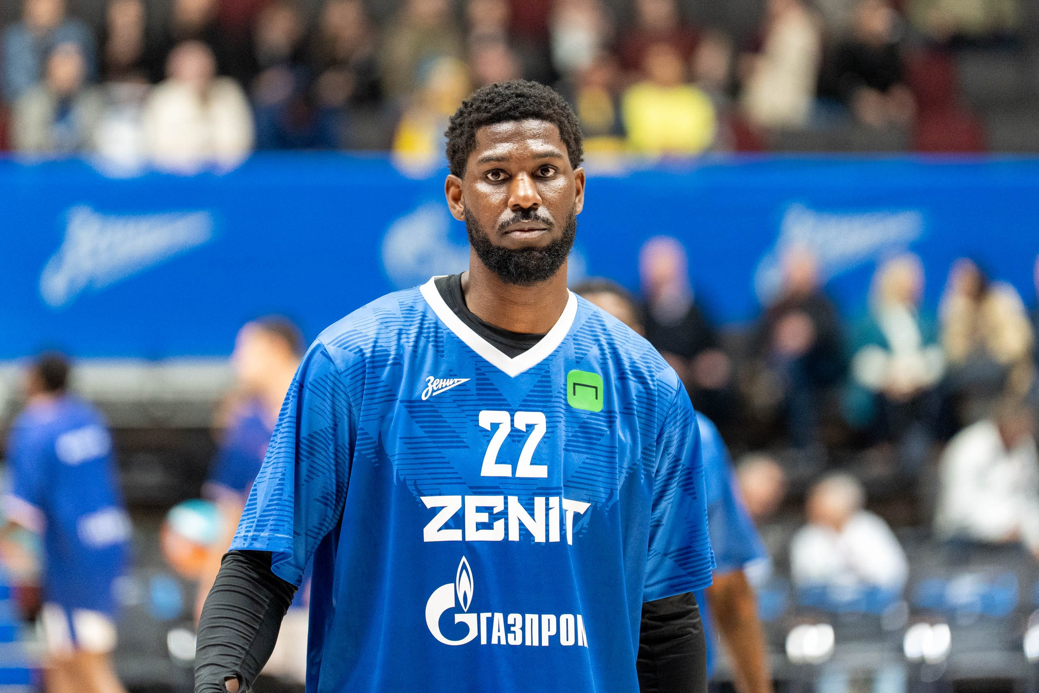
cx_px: 503
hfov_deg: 8.2
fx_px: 7279
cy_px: 258
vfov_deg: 5.4
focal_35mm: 252
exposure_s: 1/1000
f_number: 2.8
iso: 4000
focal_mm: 200
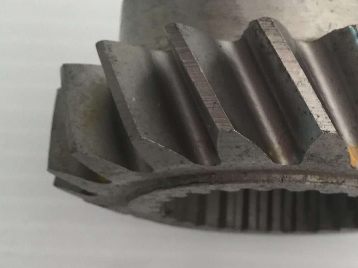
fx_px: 765
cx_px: 308
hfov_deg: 25.7
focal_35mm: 74
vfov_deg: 19.9
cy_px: 133
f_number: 2.4
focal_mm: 3.3
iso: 50
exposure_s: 1/30
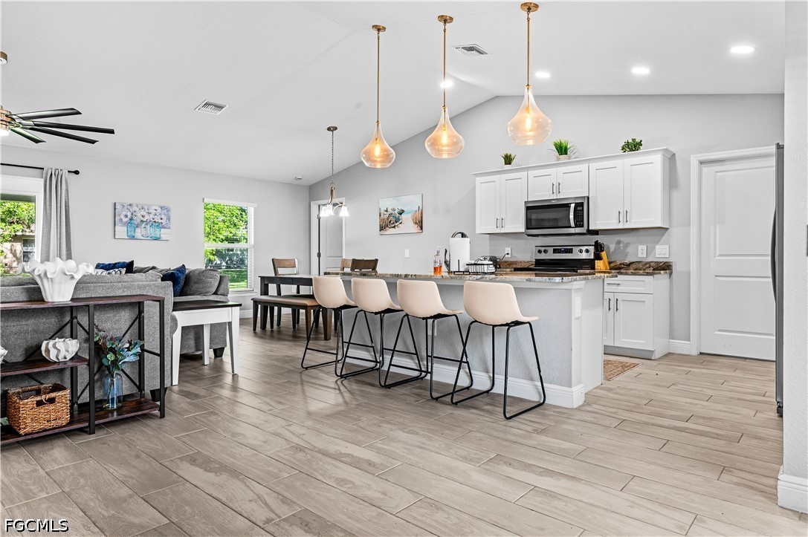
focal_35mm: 22
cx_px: 404
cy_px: 268
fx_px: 493
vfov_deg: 57.1
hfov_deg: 78.6
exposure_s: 1/2
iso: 320
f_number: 10
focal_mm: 22
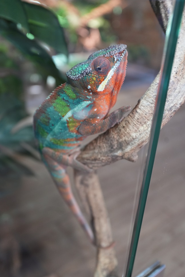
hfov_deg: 36.9
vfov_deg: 53.1
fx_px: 277
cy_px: 142
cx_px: 93
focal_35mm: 36
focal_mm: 35
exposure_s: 1/60
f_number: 4
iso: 2000
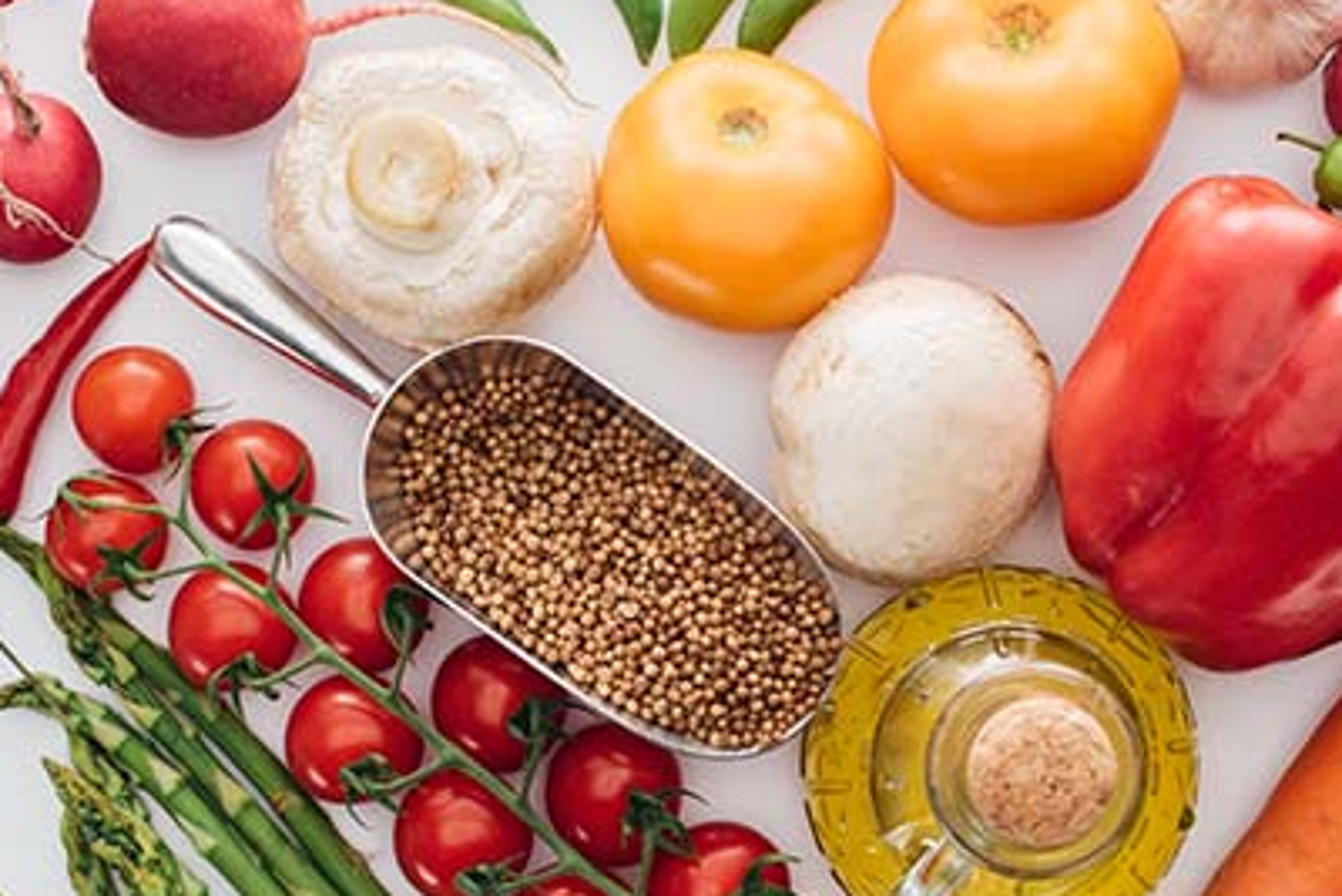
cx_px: 782
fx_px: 4661
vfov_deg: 10.9
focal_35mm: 125
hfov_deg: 16.4
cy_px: 760
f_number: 9
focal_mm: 50
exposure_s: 1/160
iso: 200
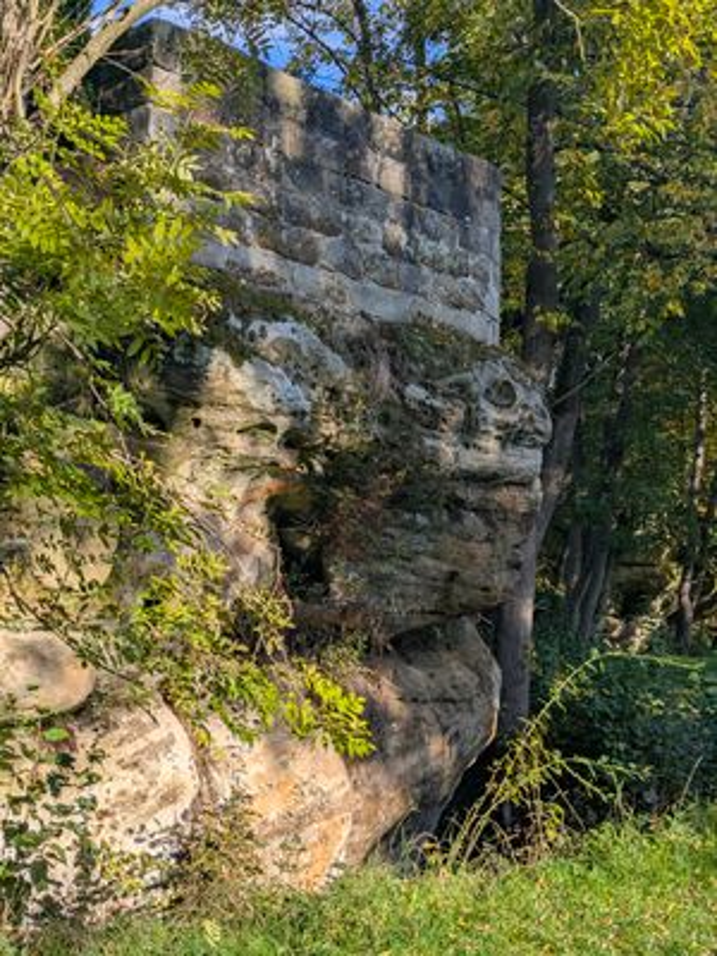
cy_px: 478
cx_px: 358
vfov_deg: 39.7
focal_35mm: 48
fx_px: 1326
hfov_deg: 30.3
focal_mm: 6.81
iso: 41
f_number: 1.85
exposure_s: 1/1460
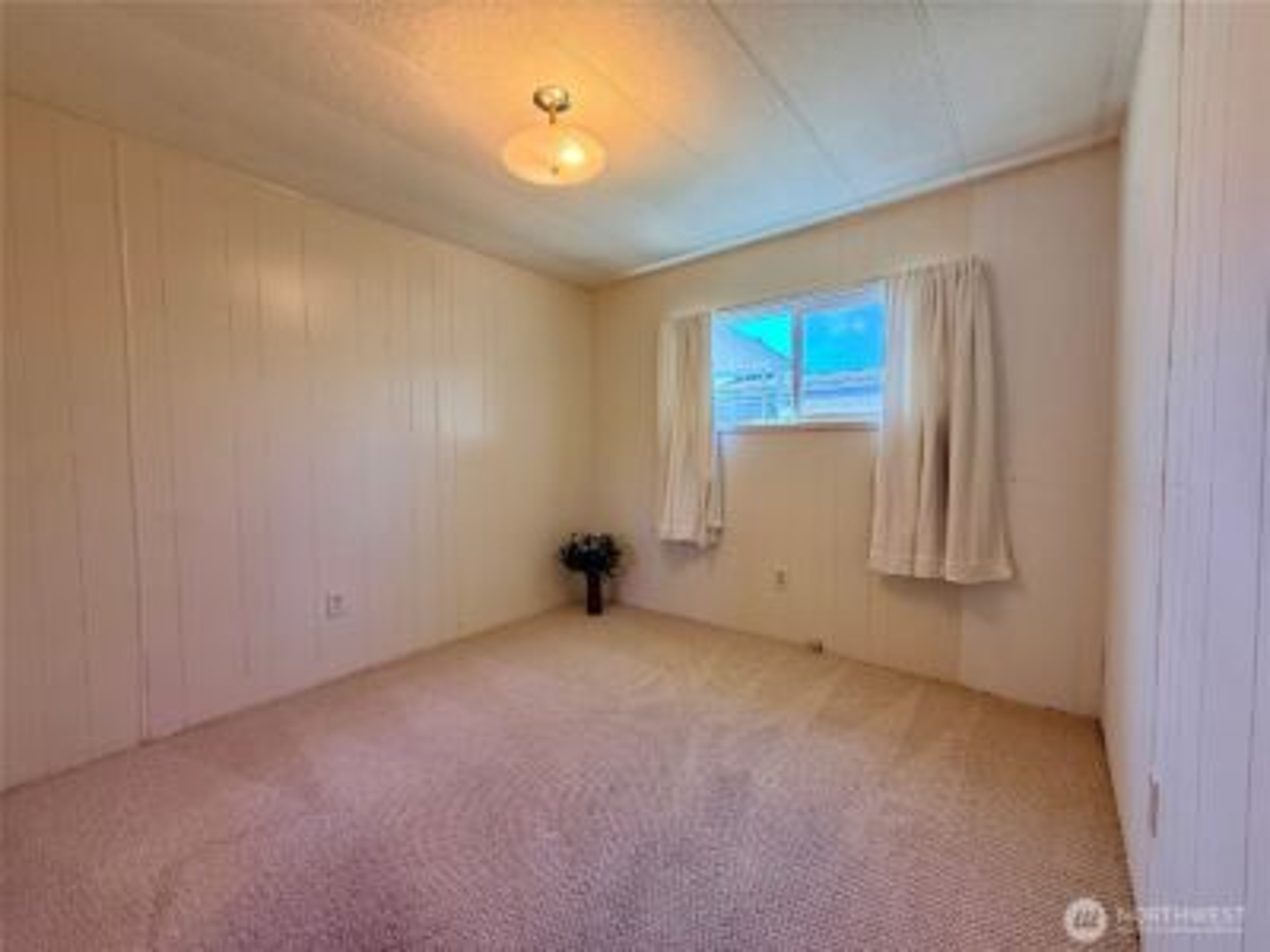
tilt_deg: -3.1
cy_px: 476
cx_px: 635
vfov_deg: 85.7
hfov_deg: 102.1
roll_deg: +0.5
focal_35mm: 14
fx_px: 514
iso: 125
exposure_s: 1/120
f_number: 2.2
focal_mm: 2.22
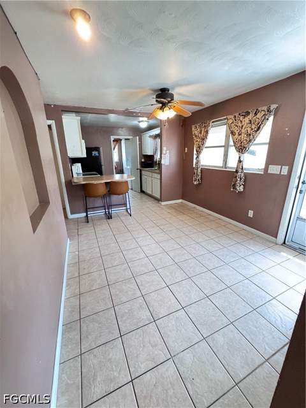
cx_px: 153
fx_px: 165
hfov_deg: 85.7
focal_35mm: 14
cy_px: 204
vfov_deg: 102.1
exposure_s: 1/60
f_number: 2.2
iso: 640
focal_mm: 2.22
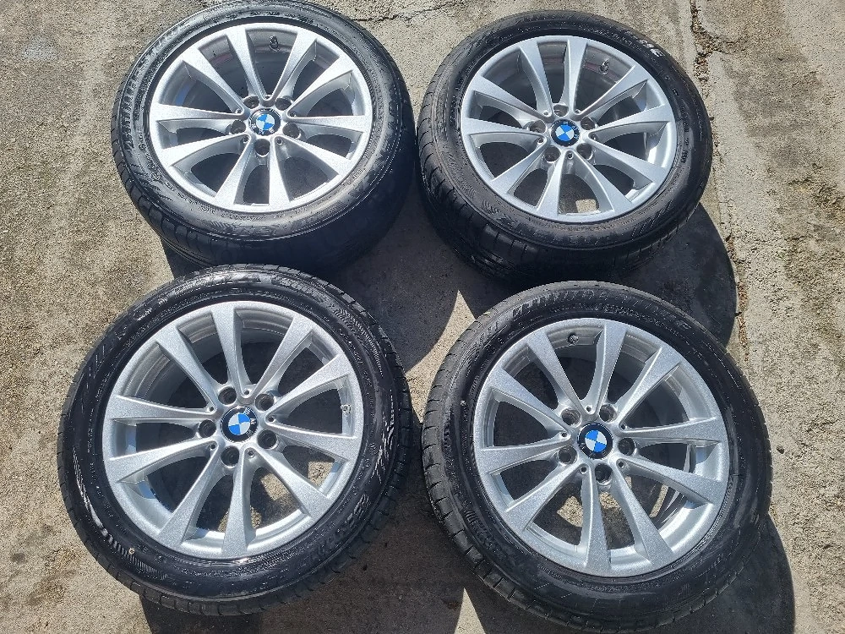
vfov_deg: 53.1
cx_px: 422
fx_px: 635
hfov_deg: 67.3
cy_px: 317
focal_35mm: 26
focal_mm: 5.4
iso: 50
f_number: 1.8
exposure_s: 1/3333
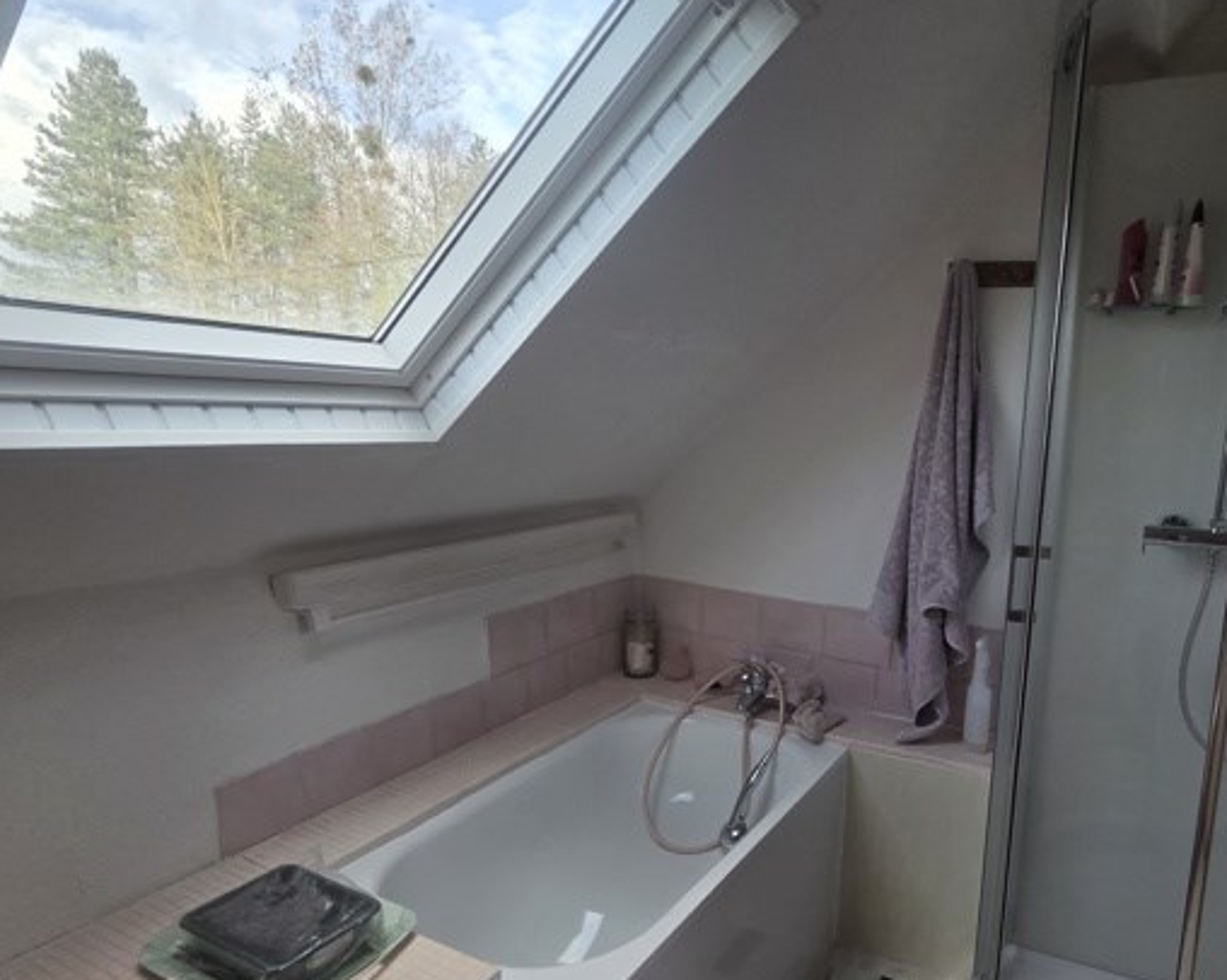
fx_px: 726
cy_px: 555
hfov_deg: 78.1
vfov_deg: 67.8
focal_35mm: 20
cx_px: 804
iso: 50
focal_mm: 2.2
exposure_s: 1/109
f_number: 2.2
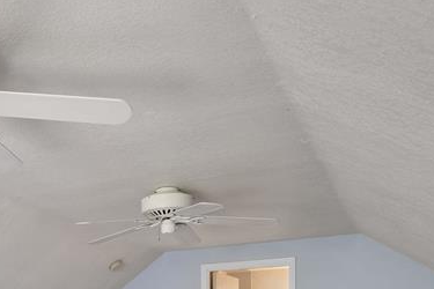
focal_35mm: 41
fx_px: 494
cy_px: 341
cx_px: 42
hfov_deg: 43.3
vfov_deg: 28.6
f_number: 8
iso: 500
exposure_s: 1/13
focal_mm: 10
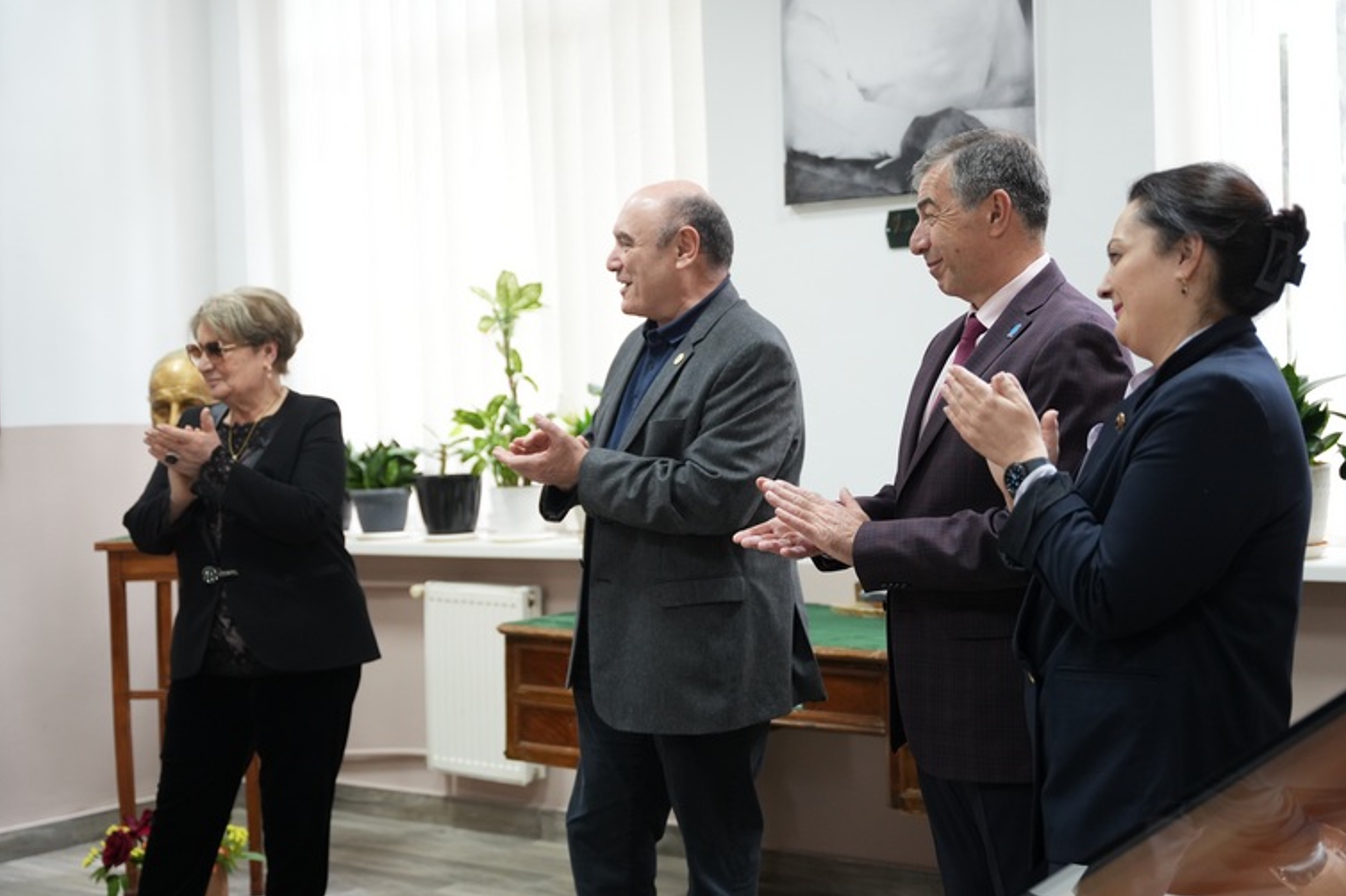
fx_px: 1947
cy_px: 433
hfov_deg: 38.1
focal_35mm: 52
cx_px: 685
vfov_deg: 25.9
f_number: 2.8
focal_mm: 49.1
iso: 1600
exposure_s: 1/100
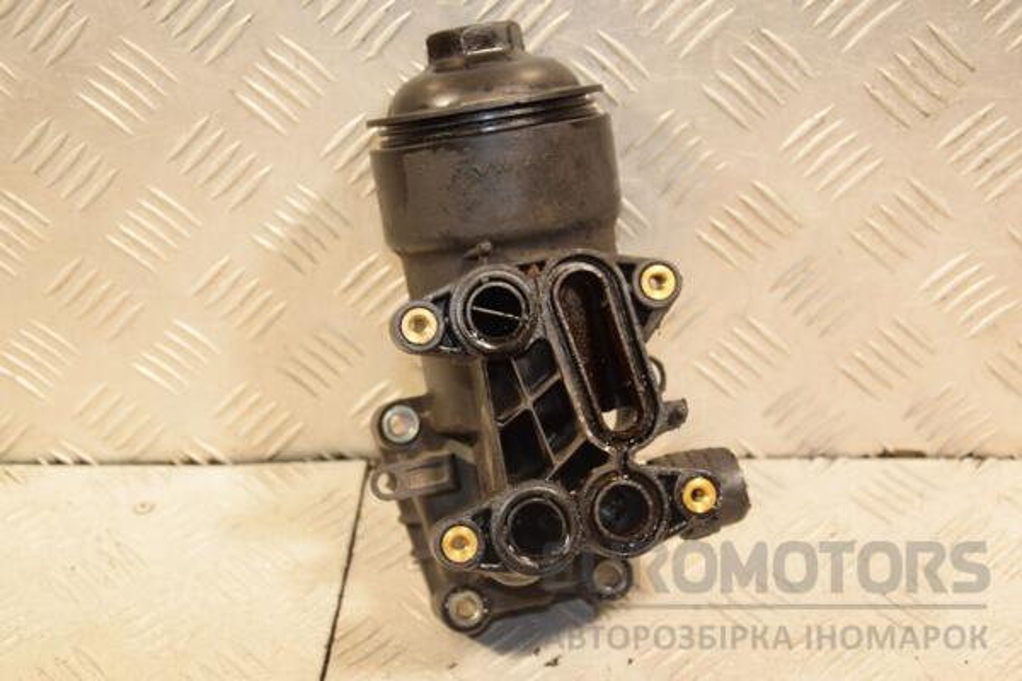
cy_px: 340
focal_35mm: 57
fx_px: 1618
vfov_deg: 23.8
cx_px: 511
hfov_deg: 35.1
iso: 800
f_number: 5
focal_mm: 38
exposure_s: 1/160
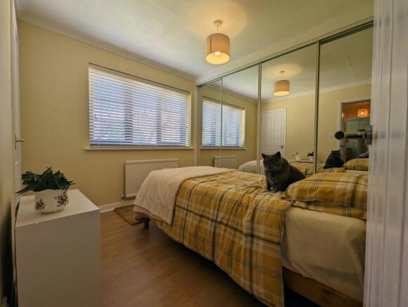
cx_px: 204
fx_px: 153
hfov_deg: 106.1
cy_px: 154
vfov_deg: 90.1
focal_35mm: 13
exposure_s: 1/106
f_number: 2.2
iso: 41
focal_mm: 1.95
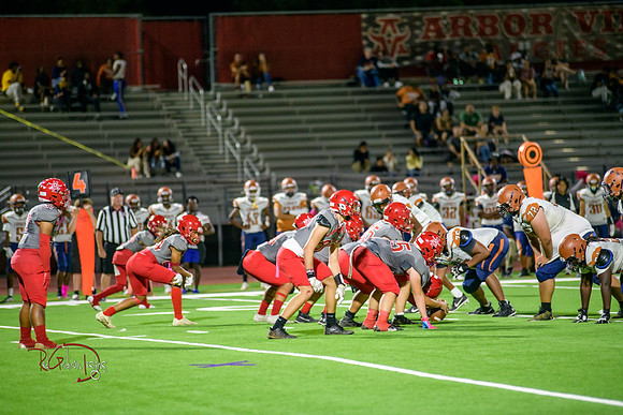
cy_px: 208
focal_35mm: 200
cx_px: 312
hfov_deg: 10.3
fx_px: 3462
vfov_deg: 6.9
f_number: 2.8
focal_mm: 200
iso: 1600
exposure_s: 1/250
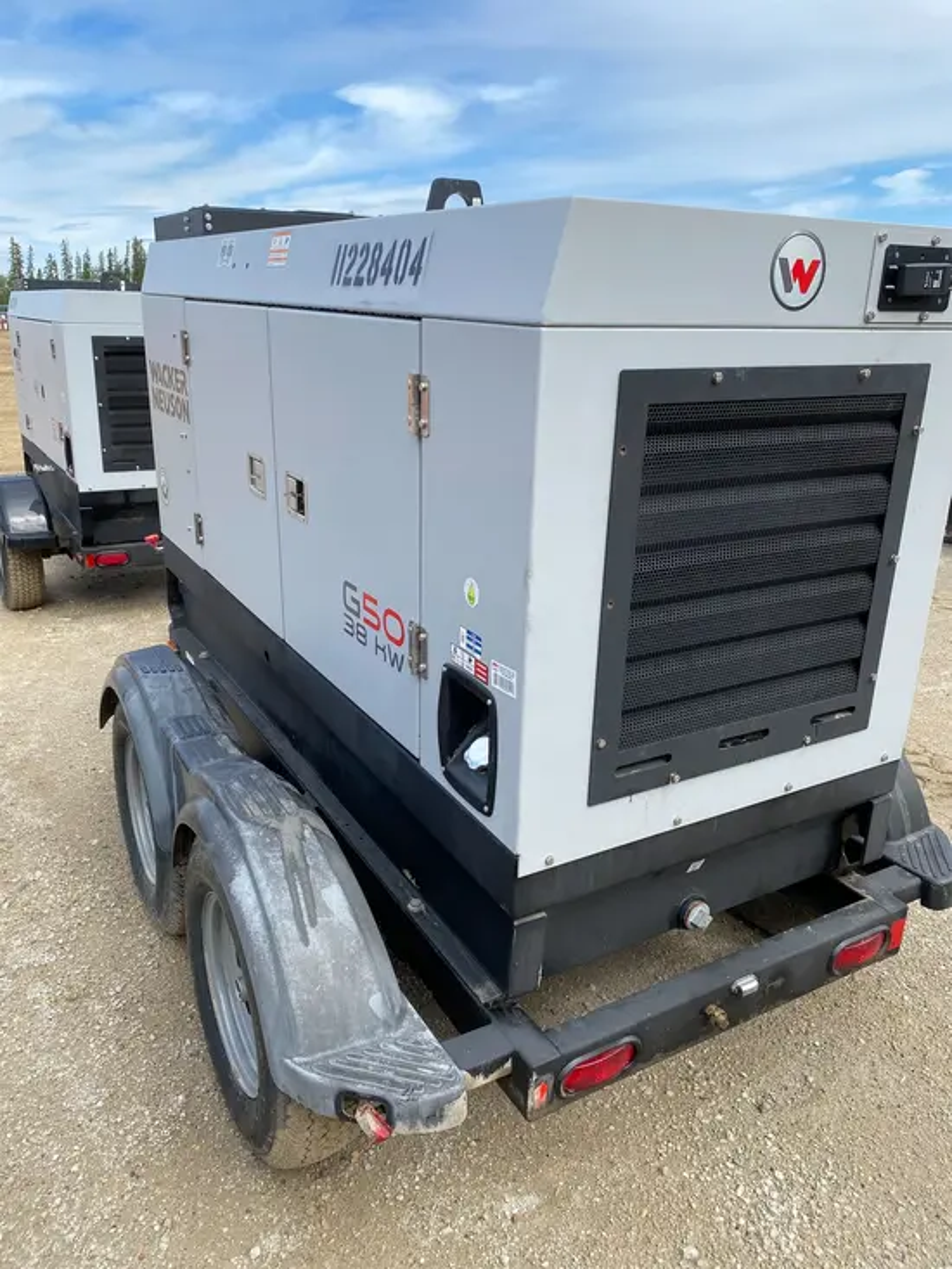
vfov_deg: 67.3
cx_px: 476
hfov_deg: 53.1
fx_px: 953
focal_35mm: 26
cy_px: 634
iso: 32
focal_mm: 4.25
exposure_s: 1/1678
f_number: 1.8
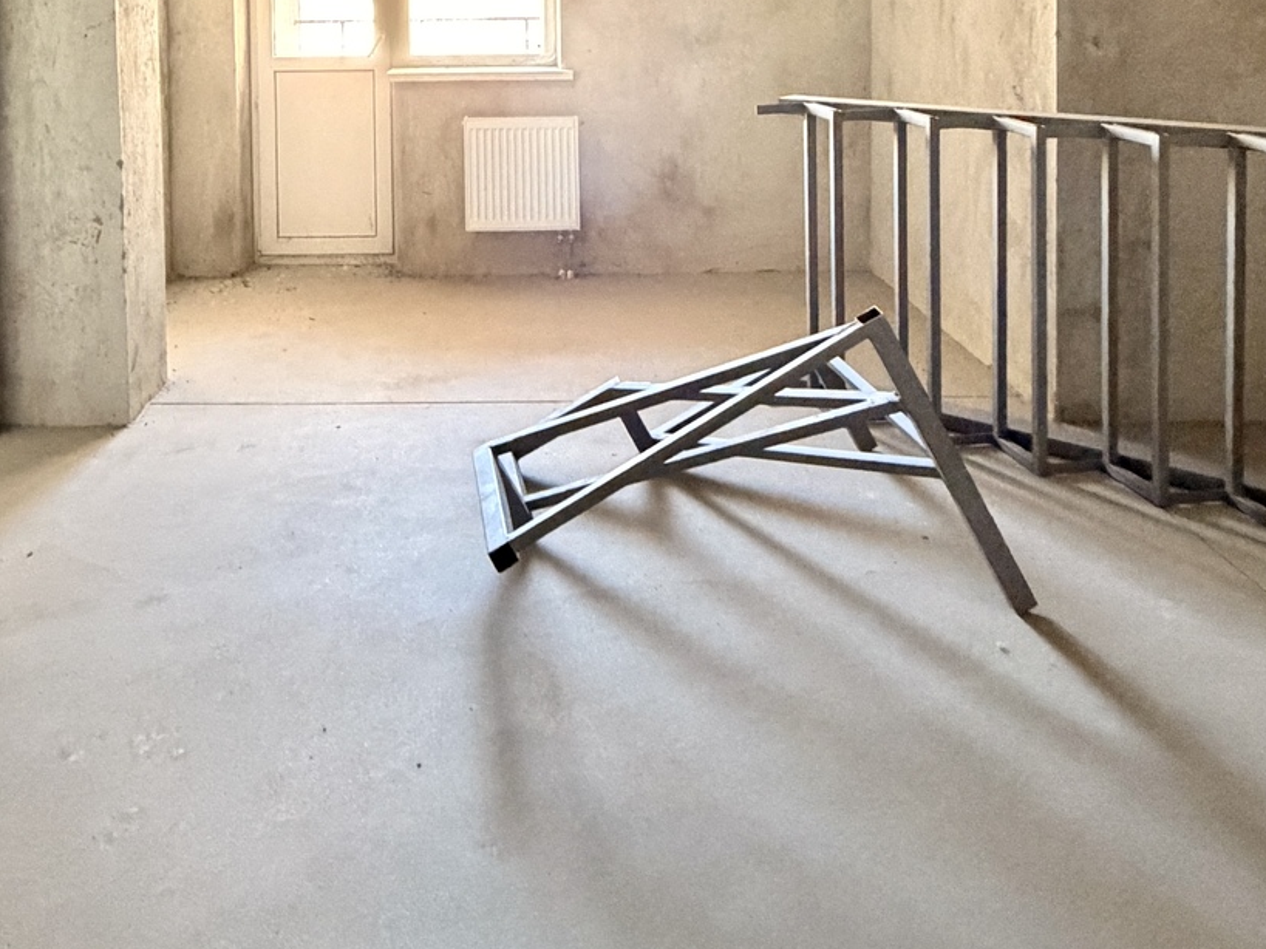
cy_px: 29
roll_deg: +0.4
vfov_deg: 37.0
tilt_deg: -1.8
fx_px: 1280
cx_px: 516
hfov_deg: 52.3
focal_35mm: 35
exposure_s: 1/60
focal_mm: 2.22
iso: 1000
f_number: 2.2
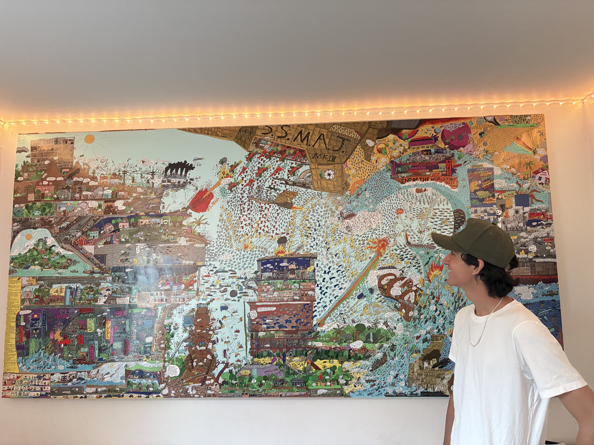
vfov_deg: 53.1
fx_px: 446
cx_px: 297
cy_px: 222
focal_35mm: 26
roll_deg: +1.8
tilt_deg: +6.2
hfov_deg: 67.3
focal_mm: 5.96
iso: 640
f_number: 1.6
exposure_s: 1/36
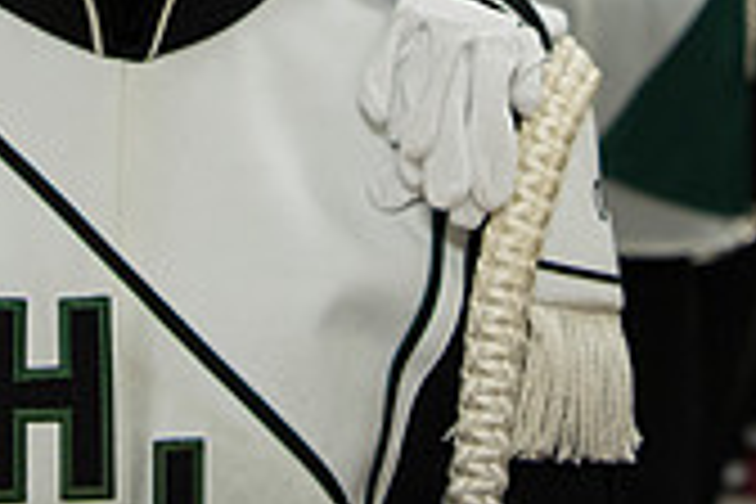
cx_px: 220
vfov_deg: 14.7
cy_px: -362
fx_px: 1743
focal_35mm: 83
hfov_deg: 24.3
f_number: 3.2
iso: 2000
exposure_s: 1/320
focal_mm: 24
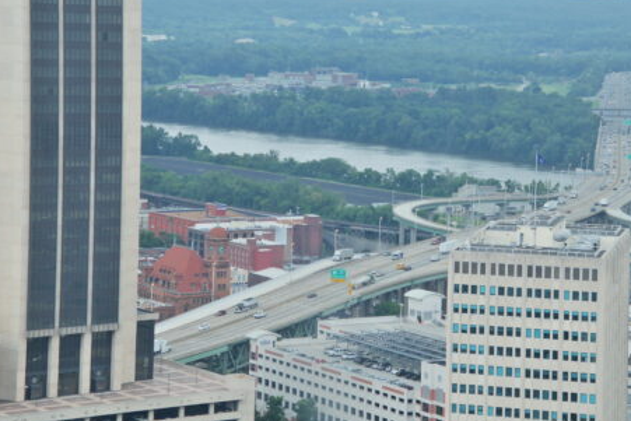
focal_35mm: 131
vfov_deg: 10.5
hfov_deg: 15.6
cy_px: 183
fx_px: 2297
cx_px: 344
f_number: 5.6
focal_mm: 50
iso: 100
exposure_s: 1/160
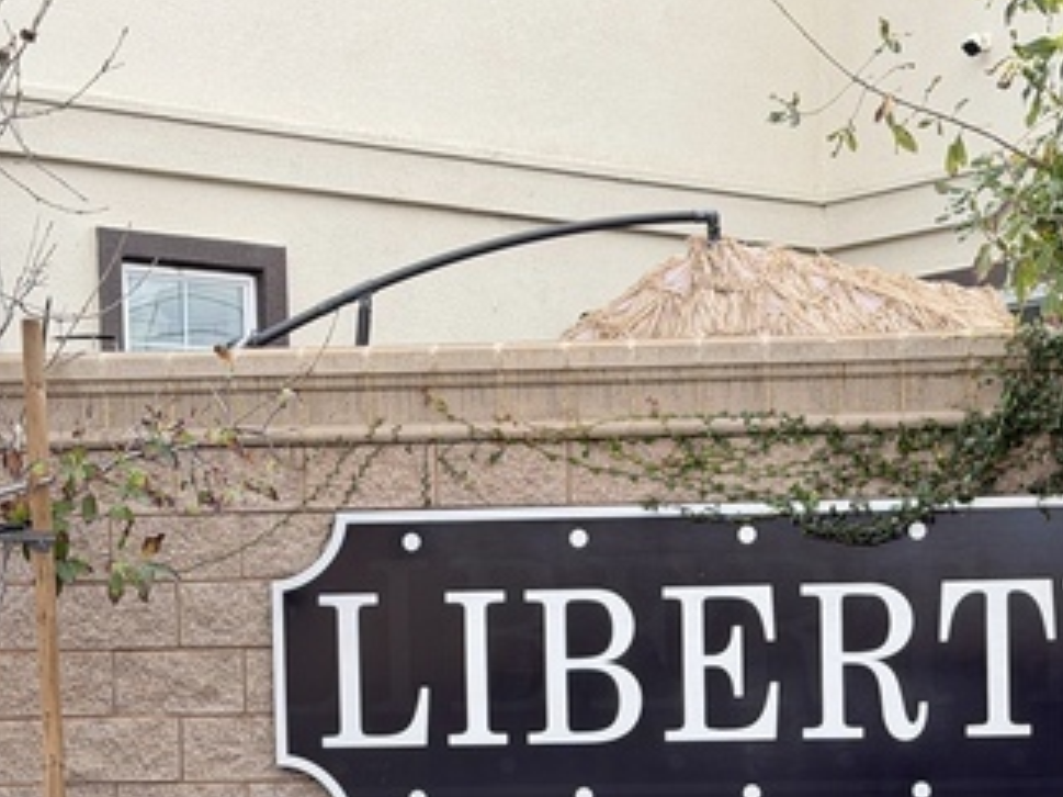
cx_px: 772
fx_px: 3039
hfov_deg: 19.7
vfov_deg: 14.7
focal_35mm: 99
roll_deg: +1.0
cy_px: 787
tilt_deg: -2.2
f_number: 1.78
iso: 64
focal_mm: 6.76
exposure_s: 1/906
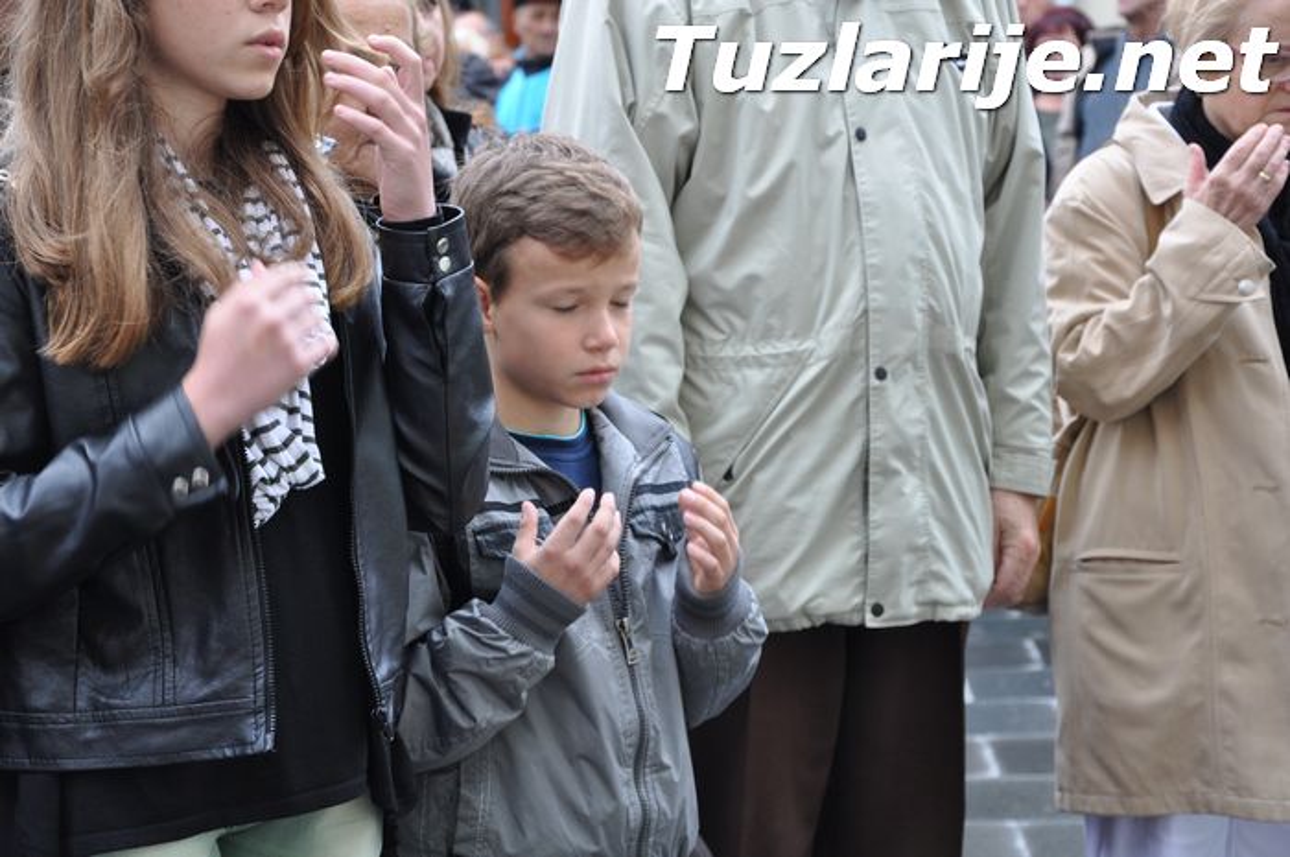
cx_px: 645
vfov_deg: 14.7
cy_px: 428
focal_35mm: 93
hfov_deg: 21.9
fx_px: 3329
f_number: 5.6
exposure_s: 1/125
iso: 400
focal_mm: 62
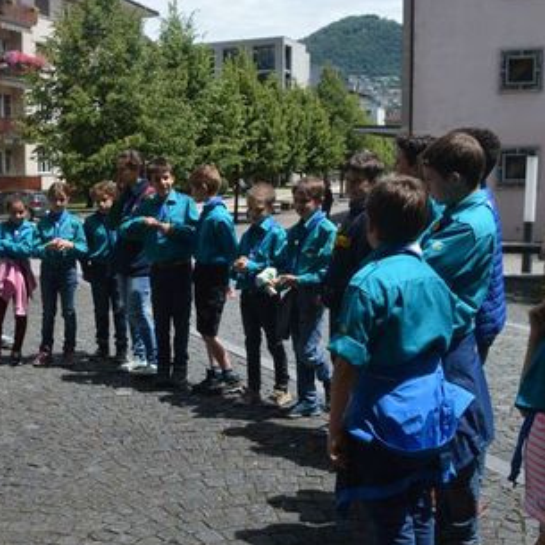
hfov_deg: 36.5
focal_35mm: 45
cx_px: 123
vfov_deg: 37.5
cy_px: 291
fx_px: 802
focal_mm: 18
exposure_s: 1/250
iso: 100
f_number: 7.1
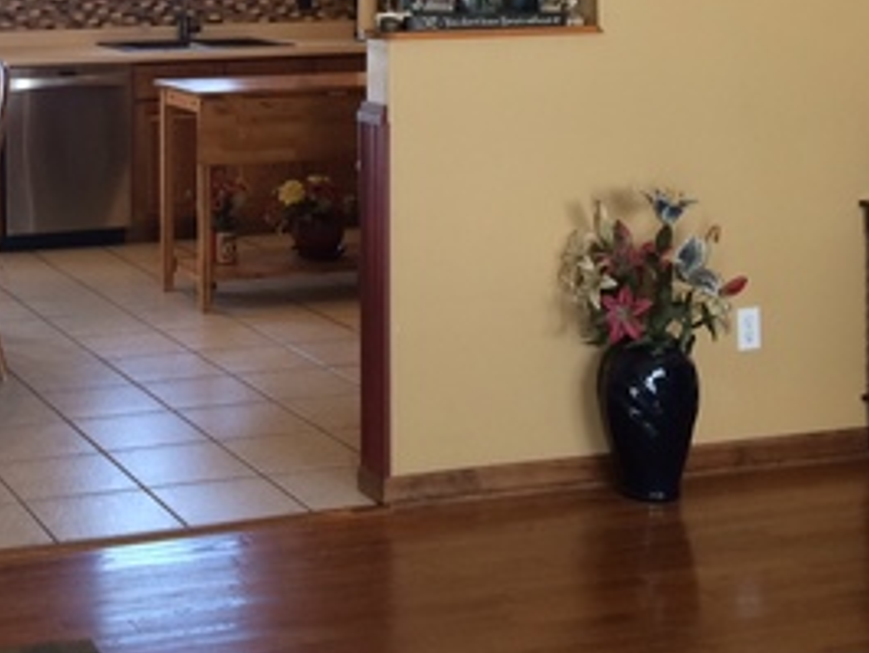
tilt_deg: -2.2
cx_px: 72
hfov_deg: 26.7
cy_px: 7
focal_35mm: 70
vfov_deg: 20.4
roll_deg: -0.1
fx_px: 1758
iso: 50
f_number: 2.2
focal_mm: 4.15
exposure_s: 1/30
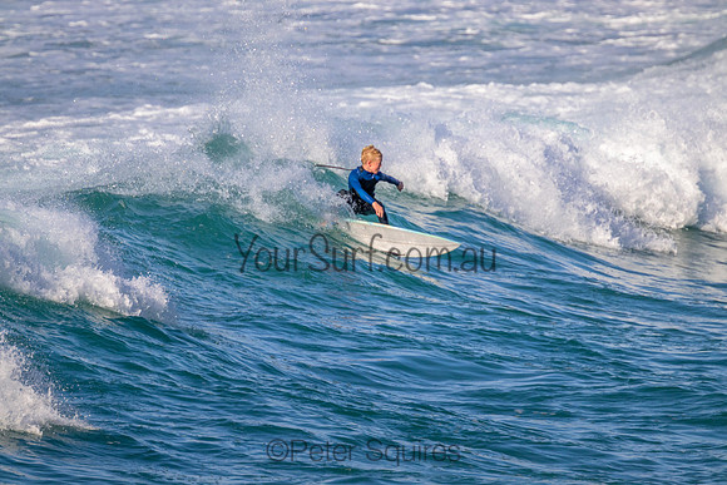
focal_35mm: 800
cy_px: 242
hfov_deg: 2.6
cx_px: 364
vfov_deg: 1.7
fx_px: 16159
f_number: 11
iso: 1250
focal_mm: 800
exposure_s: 1/2000
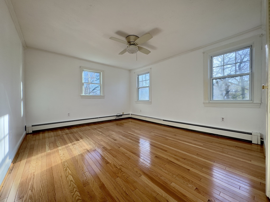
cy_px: 101
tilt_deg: -1.2
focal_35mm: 14
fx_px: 109
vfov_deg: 85.7
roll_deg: +0.2
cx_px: 135
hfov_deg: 102.1
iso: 40
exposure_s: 1/99
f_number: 2.2
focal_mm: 2.22
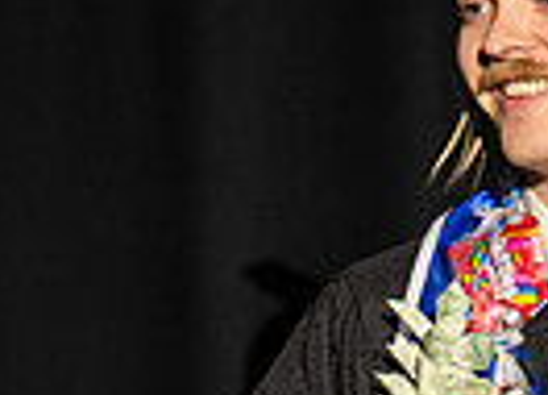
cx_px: 257
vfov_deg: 2.0
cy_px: 383
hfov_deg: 2.7
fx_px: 11453
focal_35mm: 734
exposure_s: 1/200
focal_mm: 160
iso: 1600
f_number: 2.8
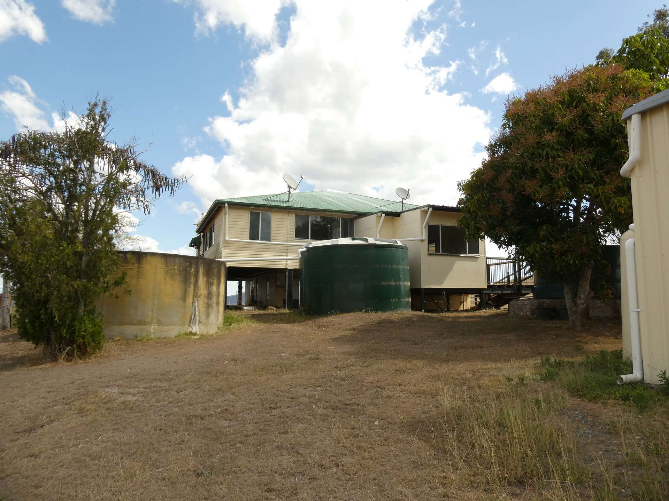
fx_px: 464
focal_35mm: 24
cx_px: 334
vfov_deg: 56.8
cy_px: 250
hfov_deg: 71.6
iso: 80
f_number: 3.3
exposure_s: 1/640
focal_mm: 4.3
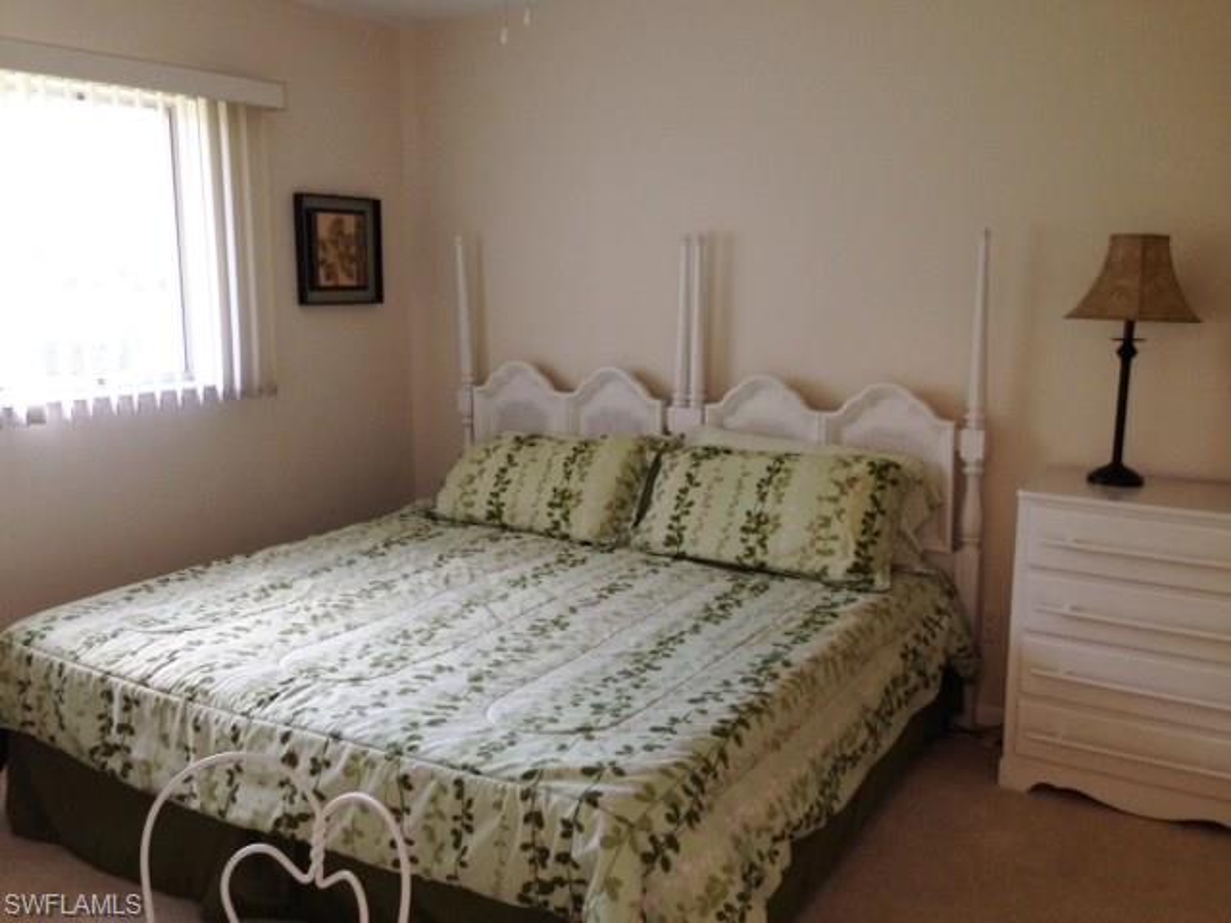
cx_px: 616
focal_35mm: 33
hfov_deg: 55.4
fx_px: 1174
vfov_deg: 42.9
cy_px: 462
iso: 80
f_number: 2.4
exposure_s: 1/20
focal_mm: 4.12
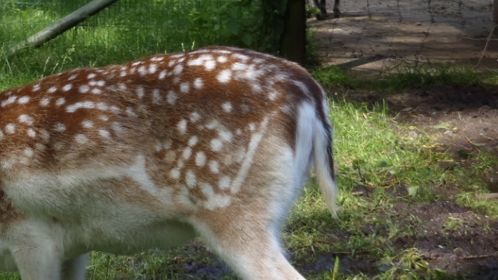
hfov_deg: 10.2
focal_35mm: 211
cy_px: 286
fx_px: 2786
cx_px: 93
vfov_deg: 5.7
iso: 100
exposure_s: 1/100
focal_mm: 21.22
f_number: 5.5
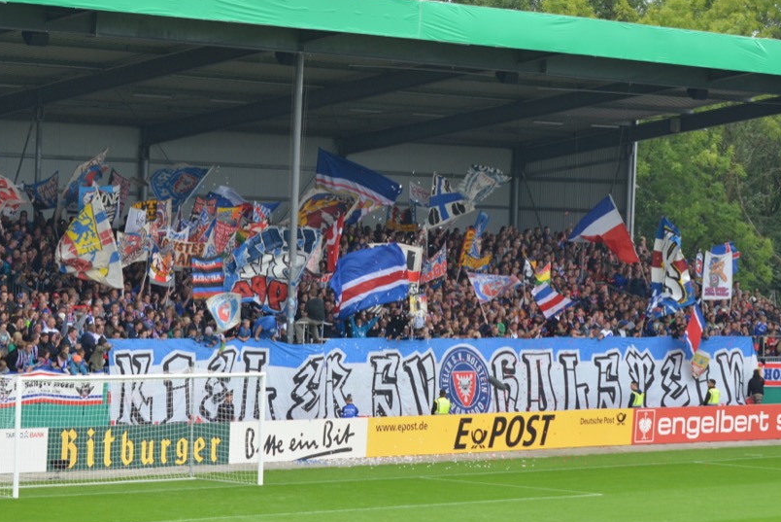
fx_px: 2778
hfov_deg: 16.0
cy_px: 276
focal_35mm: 128
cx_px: 371
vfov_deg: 10.7
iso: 400
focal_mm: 78
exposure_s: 1/1000
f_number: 4.5
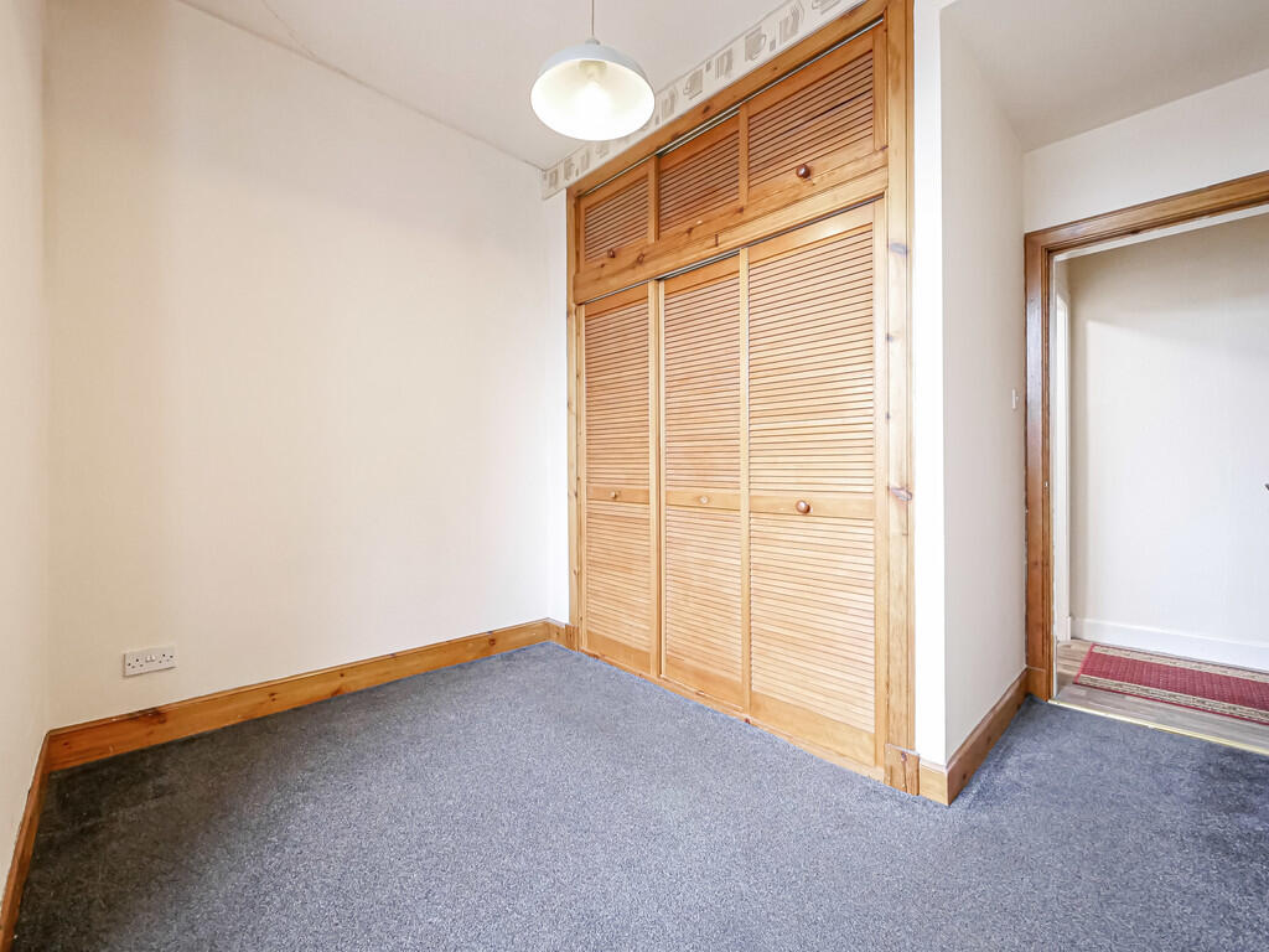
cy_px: 476
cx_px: 634
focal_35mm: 14
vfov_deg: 85.7
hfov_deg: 102.1
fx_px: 513
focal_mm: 7
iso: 2500
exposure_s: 1/60
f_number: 4
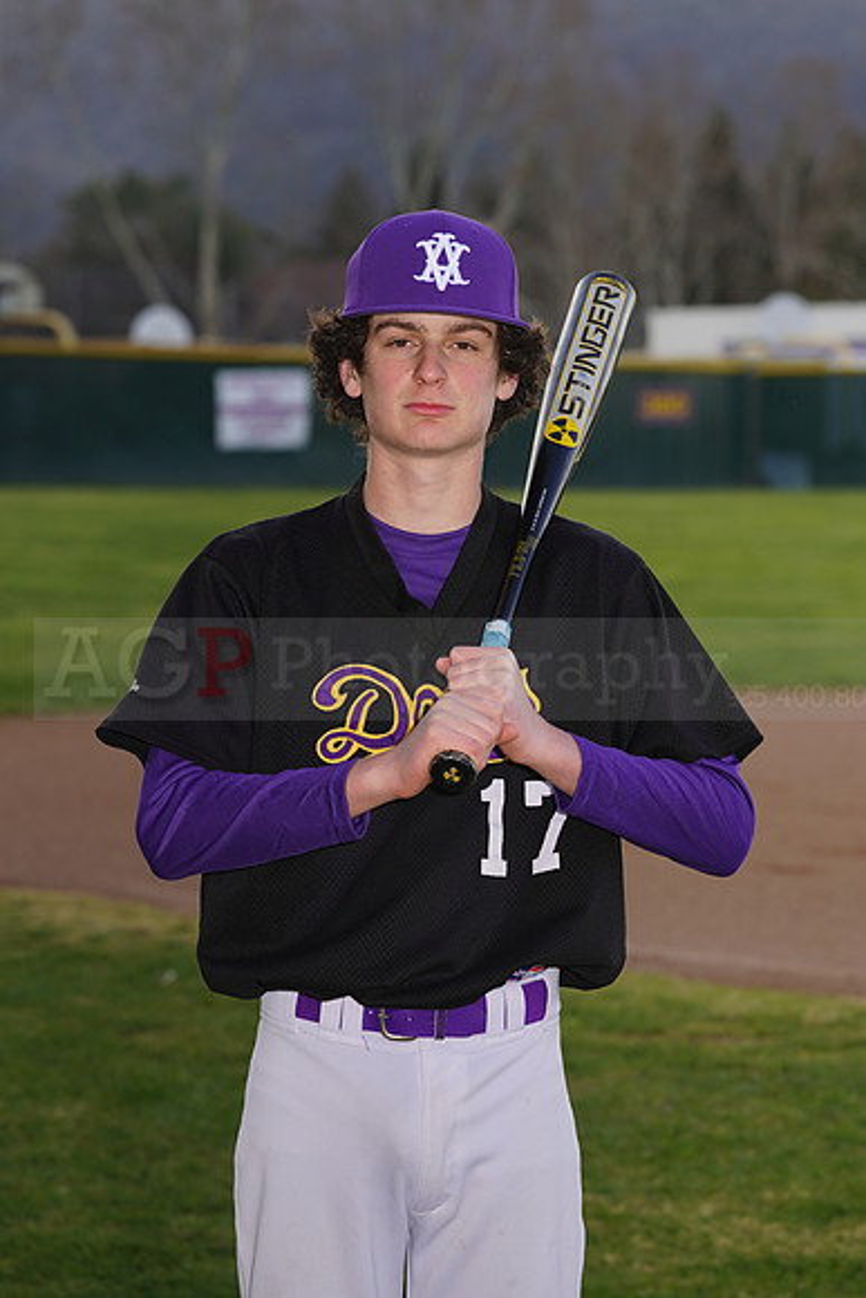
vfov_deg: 12.5
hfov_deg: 8.4
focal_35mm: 164
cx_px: 433
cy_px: 649
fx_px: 5914
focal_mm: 164
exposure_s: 1/250
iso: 100
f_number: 8
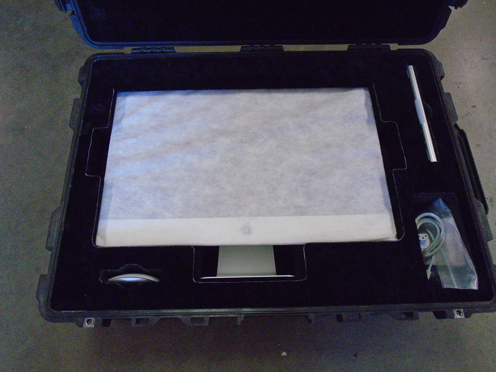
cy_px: 186
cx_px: 248
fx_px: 373
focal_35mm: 26
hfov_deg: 67.3
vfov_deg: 53.1
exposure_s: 1/125
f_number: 3.2
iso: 800
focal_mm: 4.6
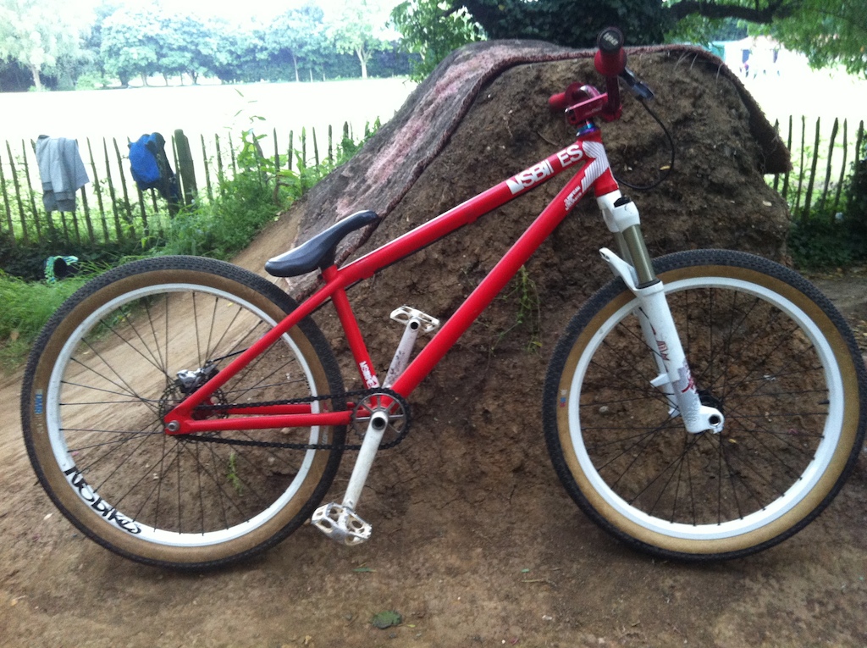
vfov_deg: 40.6
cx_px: 434
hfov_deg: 52.7
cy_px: 324
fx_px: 875
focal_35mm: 35
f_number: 2.8
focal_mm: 3.85
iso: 200
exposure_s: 1/15
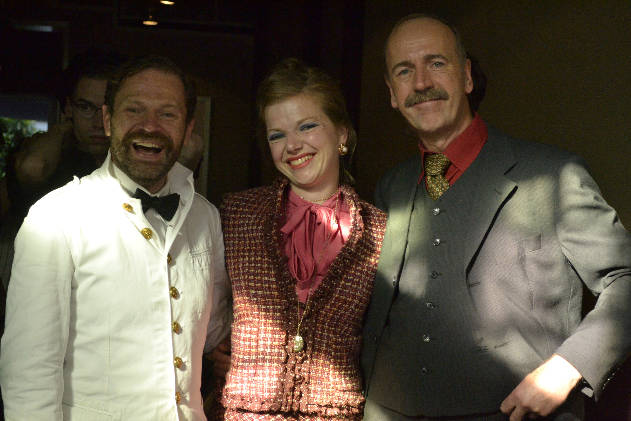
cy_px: 210
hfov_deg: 28.1
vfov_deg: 18.9
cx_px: 316
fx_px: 1262
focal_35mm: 72
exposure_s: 1/800
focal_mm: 48
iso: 3200
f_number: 5.6
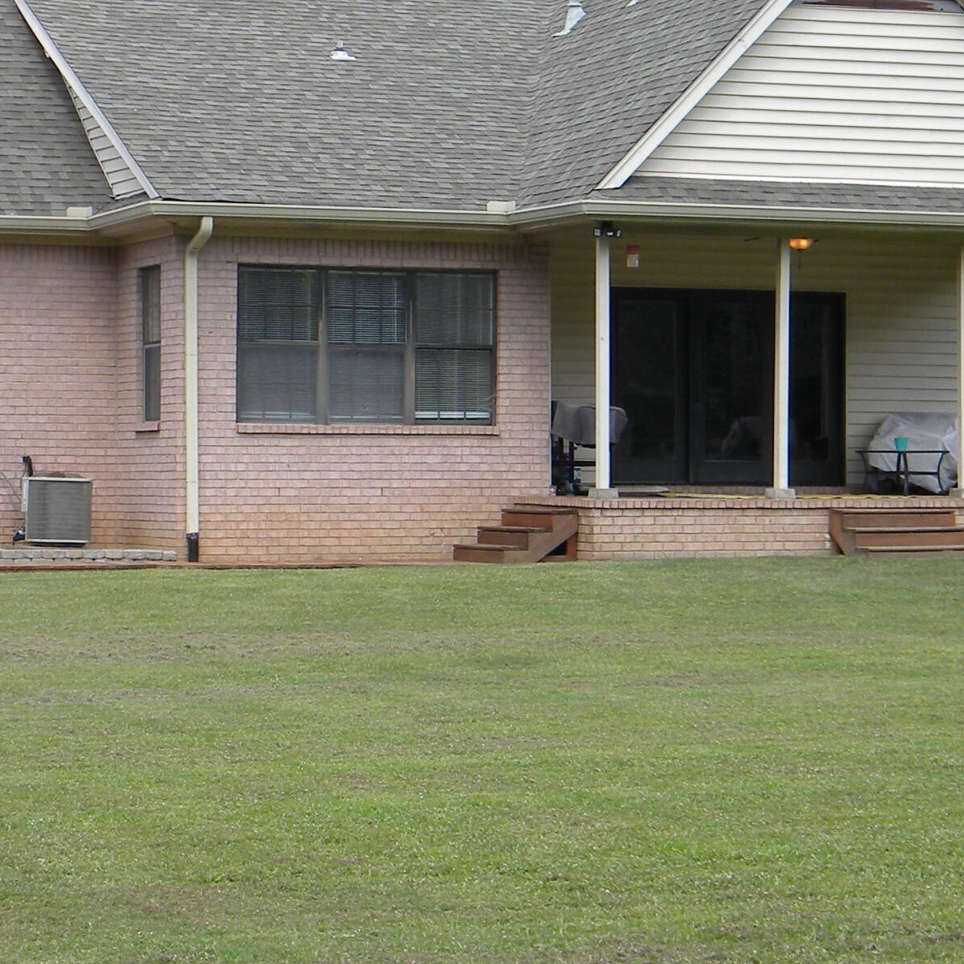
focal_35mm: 105
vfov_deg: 16.6
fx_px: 3308
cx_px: 307
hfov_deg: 16.5
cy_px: 464
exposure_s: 1/270
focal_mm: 8.6
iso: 80
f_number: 3.9
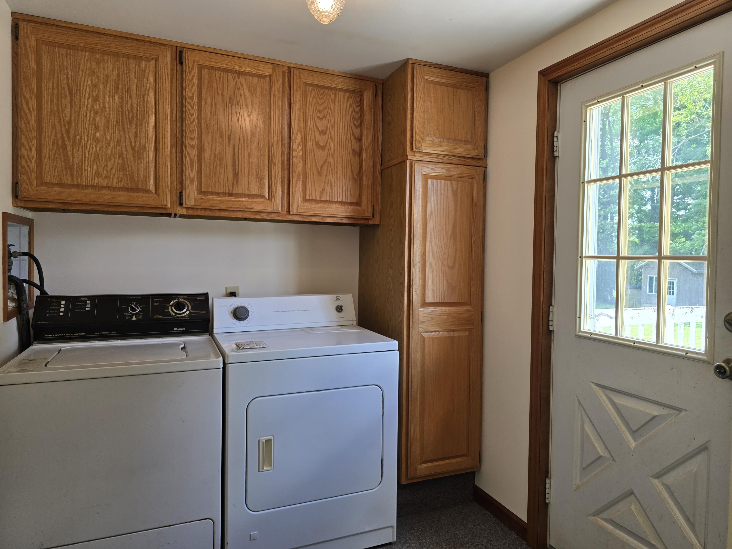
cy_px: 274
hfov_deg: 73.9
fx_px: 486
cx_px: 366
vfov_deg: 58.9
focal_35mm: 23
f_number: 1.7
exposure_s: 1/120
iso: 64
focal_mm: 6.3
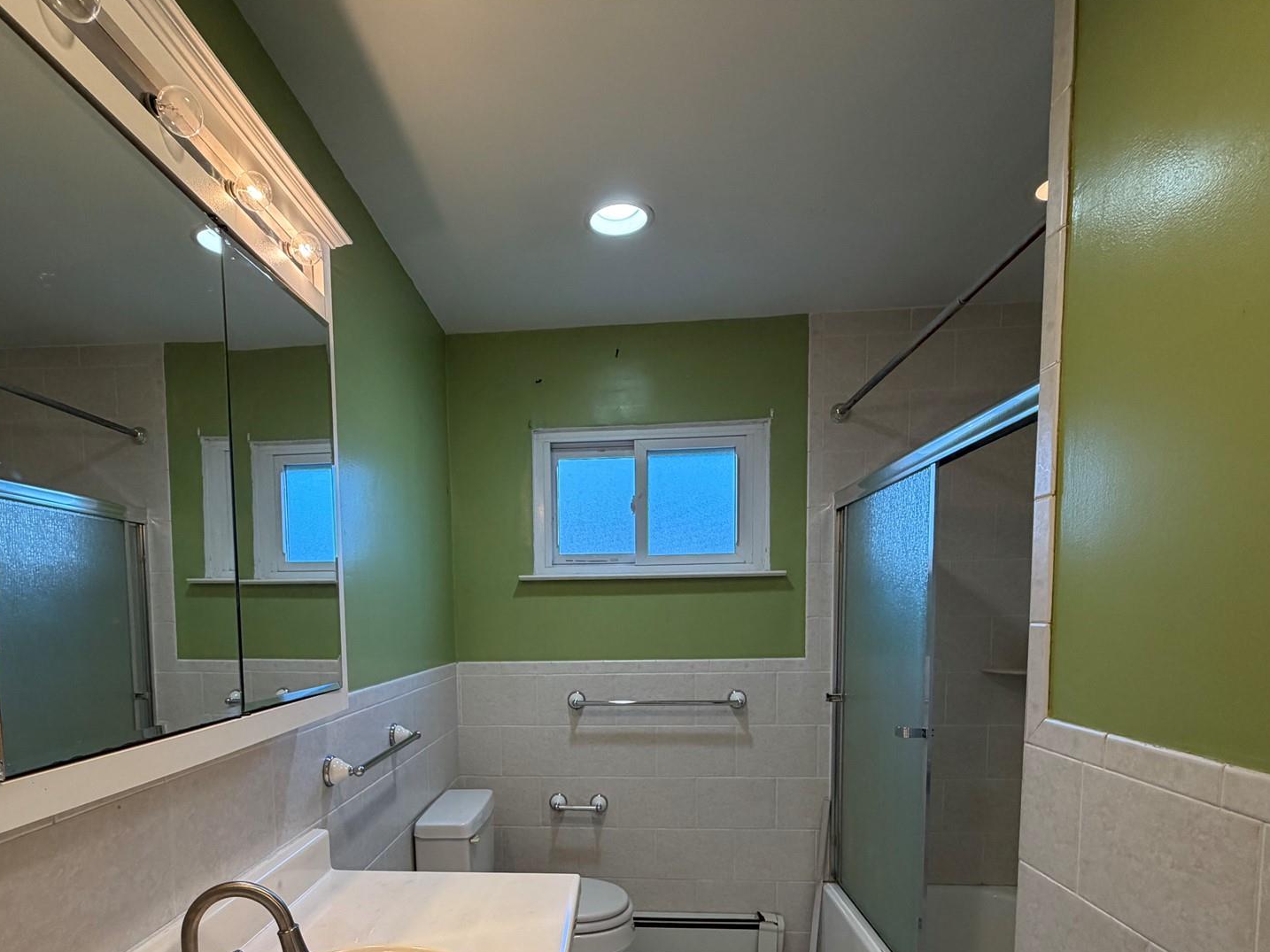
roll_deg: +0.9
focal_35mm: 20
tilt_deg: -4.9
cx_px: 559
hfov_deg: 81.4
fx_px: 734
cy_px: 674
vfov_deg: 63.3
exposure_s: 1/120
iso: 160
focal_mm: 2.22
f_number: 2.2
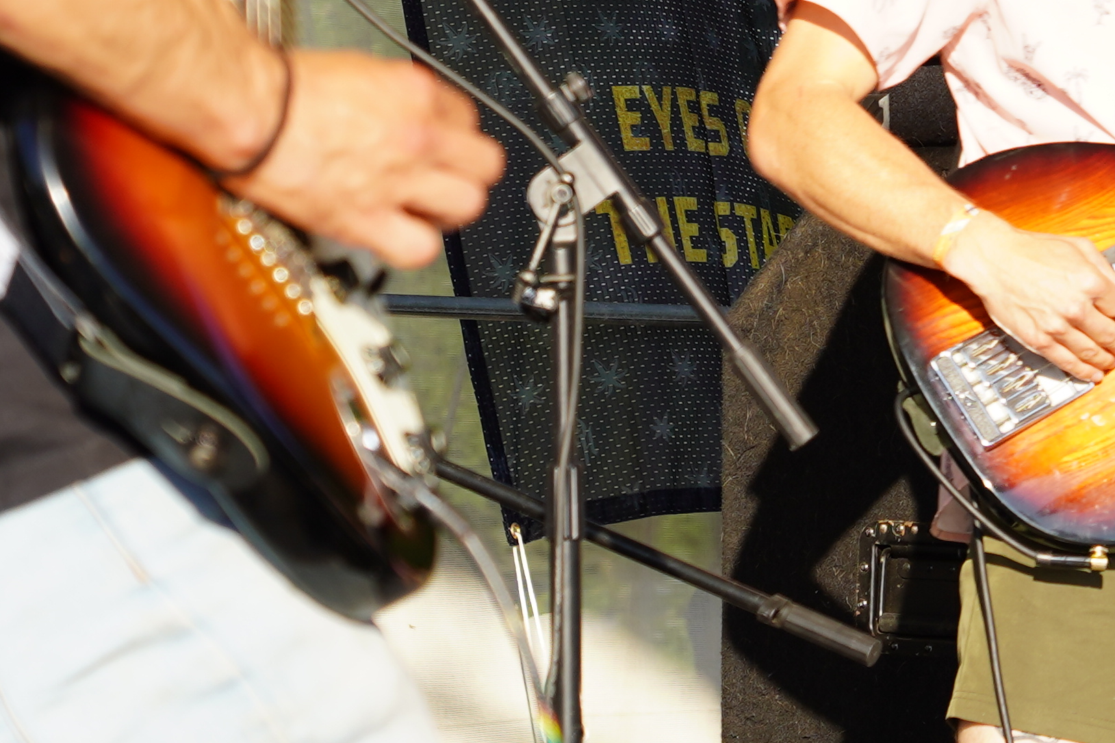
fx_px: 9012
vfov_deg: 4.7
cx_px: 1447
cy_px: -350
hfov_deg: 7.0
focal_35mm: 291
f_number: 6.3
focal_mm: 79
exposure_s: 1/160
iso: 100
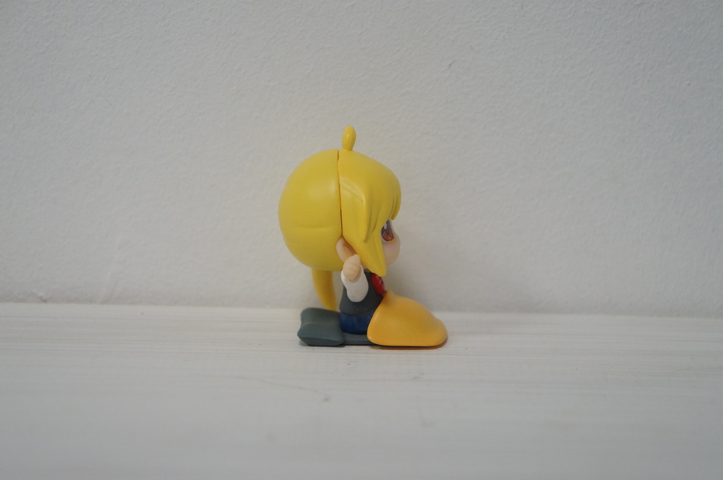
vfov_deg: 18.1
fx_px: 1504
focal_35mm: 75
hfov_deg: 27.0
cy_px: 240
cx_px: 362
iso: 1000
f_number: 5
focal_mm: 50
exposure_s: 1/80
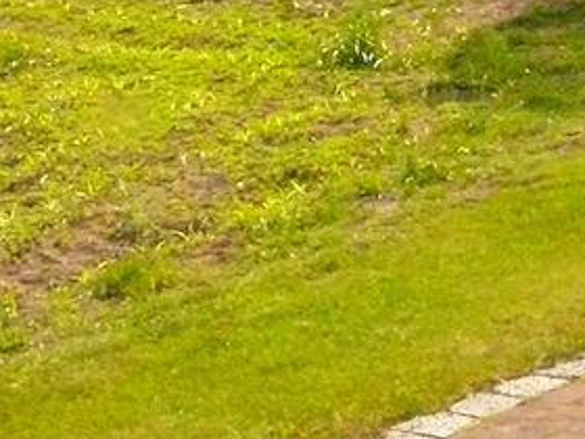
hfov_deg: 12.8
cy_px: -341
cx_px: 700
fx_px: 2535
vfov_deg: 9.4
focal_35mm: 150
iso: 1600
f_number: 11
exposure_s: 1/1600
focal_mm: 8.7
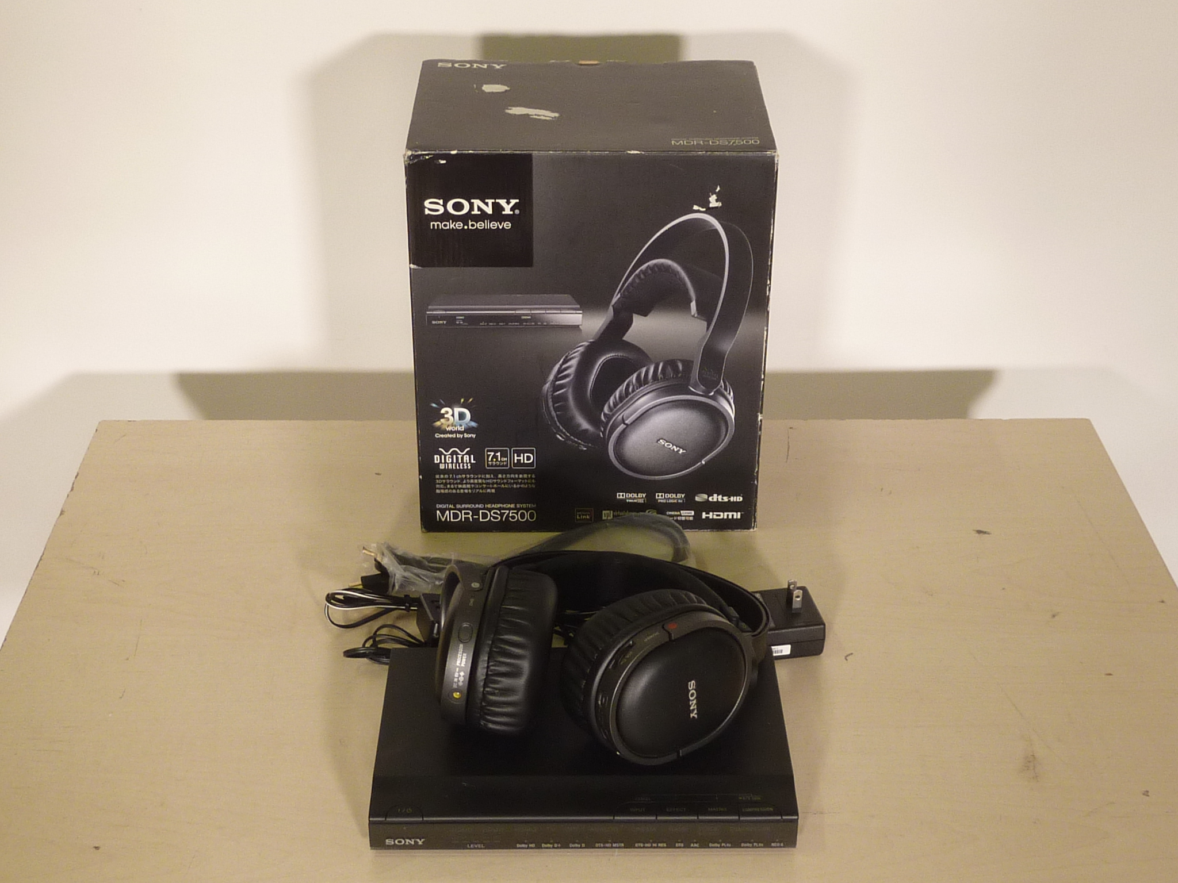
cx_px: 589
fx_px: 1736
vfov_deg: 28.6
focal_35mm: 51
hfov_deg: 37.5
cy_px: 442
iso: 125
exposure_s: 1/30
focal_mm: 4.7
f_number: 3.4
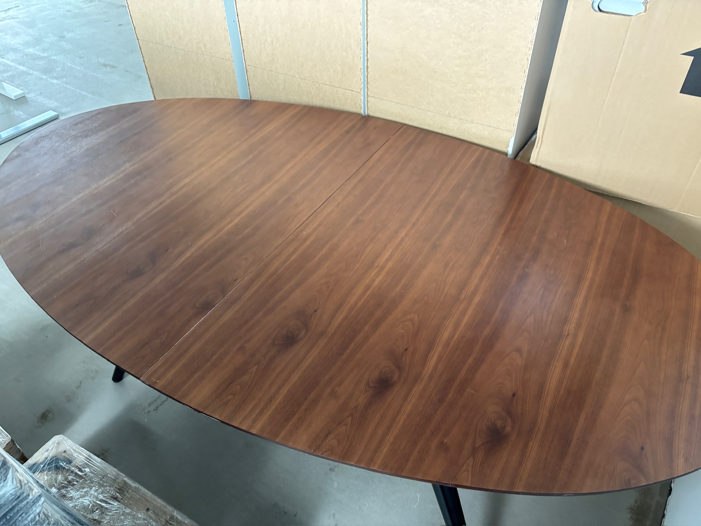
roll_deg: +1.3
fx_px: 527
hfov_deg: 67.3
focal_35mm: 26
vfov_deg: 53.1
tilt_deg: -41.2
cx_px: 350
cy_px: 263
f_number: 1.6
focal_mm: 5.96
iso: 500
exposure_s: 1/40
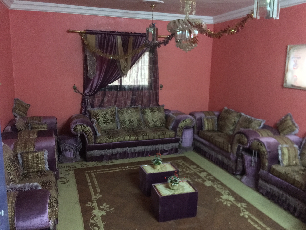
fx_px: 256
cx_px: 153
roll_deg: -1.6
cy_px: 115
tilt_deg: -10.4
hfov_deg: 61.7
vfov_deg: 48.2
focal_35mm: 29
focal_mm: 4.15
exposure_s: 1/15
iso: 500
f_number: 2.2
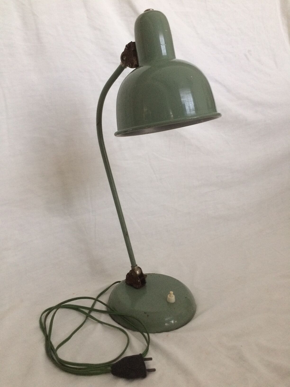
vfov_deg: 61.7
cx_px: 145
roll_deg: +0.8
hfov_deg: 48.2
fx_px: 324
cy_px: 194
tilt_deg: -16.7
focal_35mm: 29
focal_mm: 4.15
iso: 160
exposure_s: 1/33
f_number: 2.2
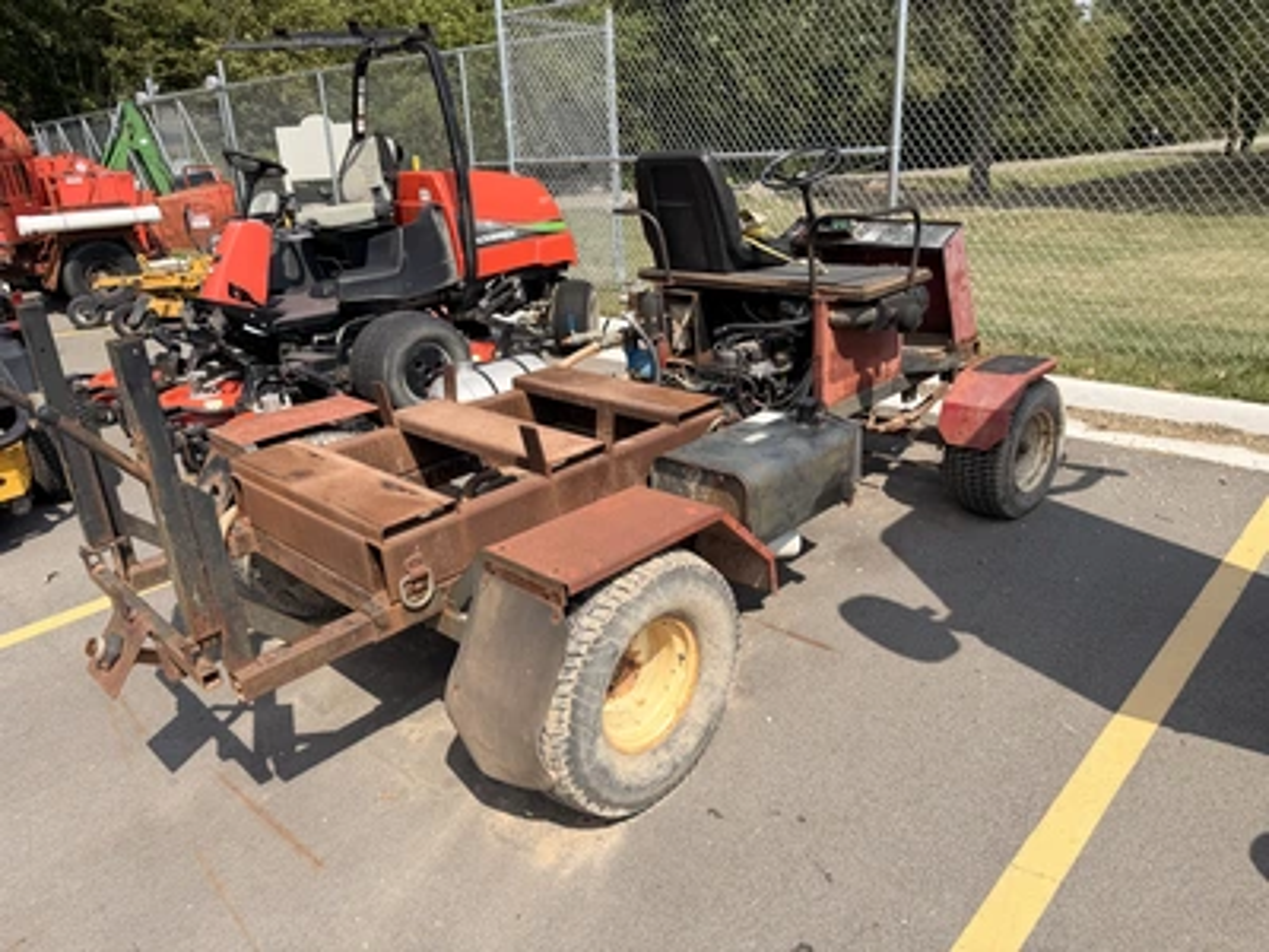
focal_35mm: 24
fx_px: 880
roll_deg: +6.4
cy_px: 476
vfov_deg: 56.8
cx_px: 634
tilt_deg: -15.9
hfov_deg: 71.6
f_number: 1.78
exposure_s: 1/3759
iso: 80
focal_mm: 6.76
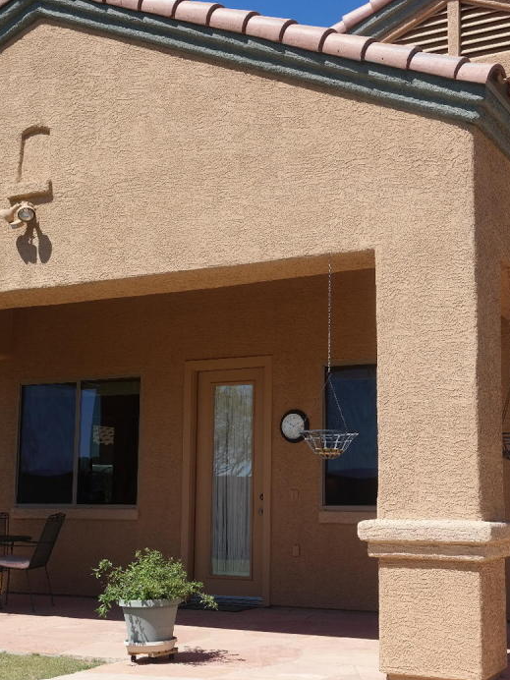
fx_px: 943
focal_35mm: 48
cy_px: 367
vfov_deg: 39.6
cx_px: 312
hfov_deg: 30.2
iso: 100
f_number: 7.1
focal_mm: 20
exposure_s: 1/320
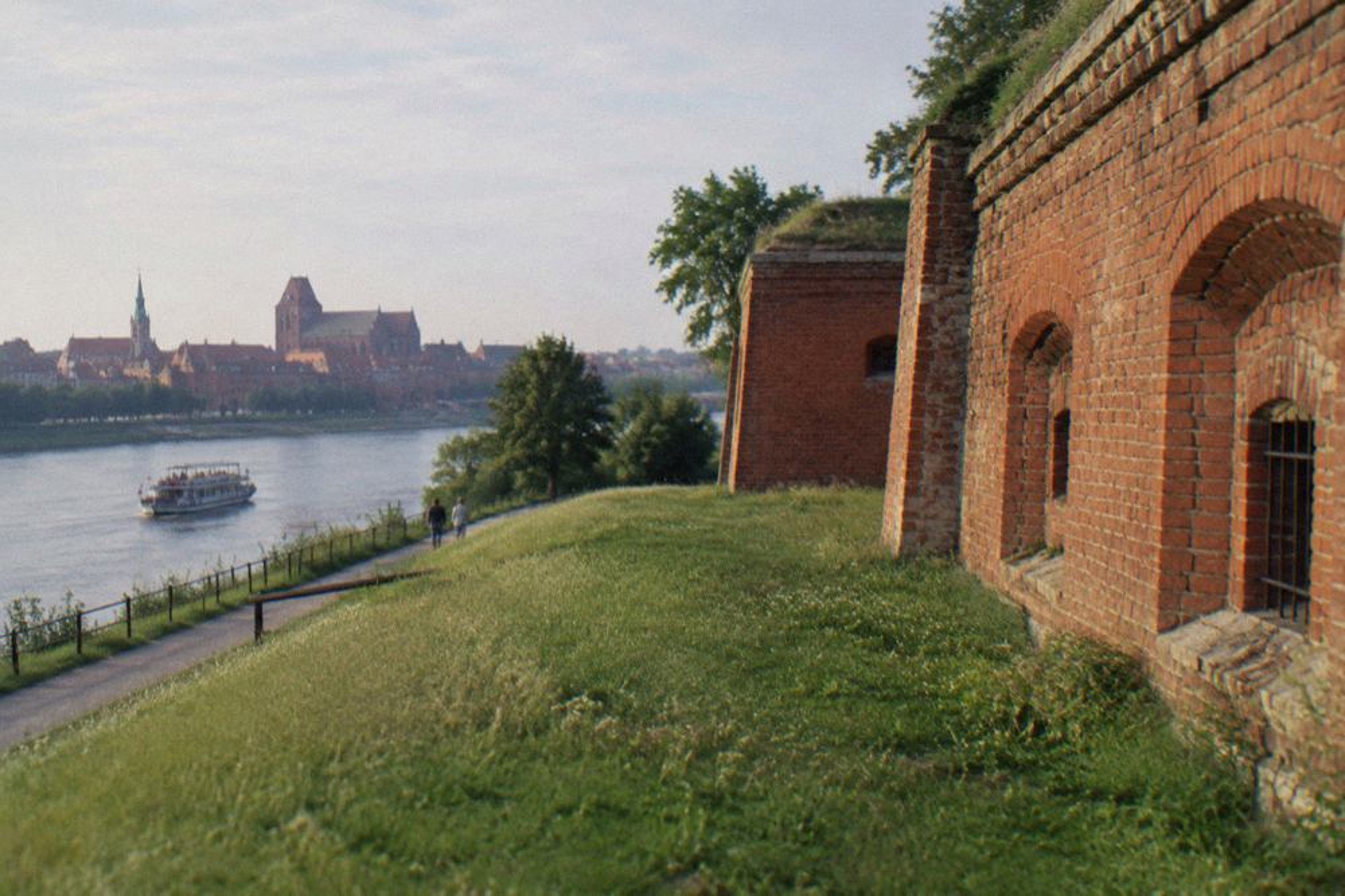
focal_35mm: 37
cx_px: 672
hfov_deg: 51.9
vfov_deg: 35.9
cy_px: 448
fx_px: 1382
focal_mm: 37
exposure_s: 1/400
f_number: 8
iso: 400
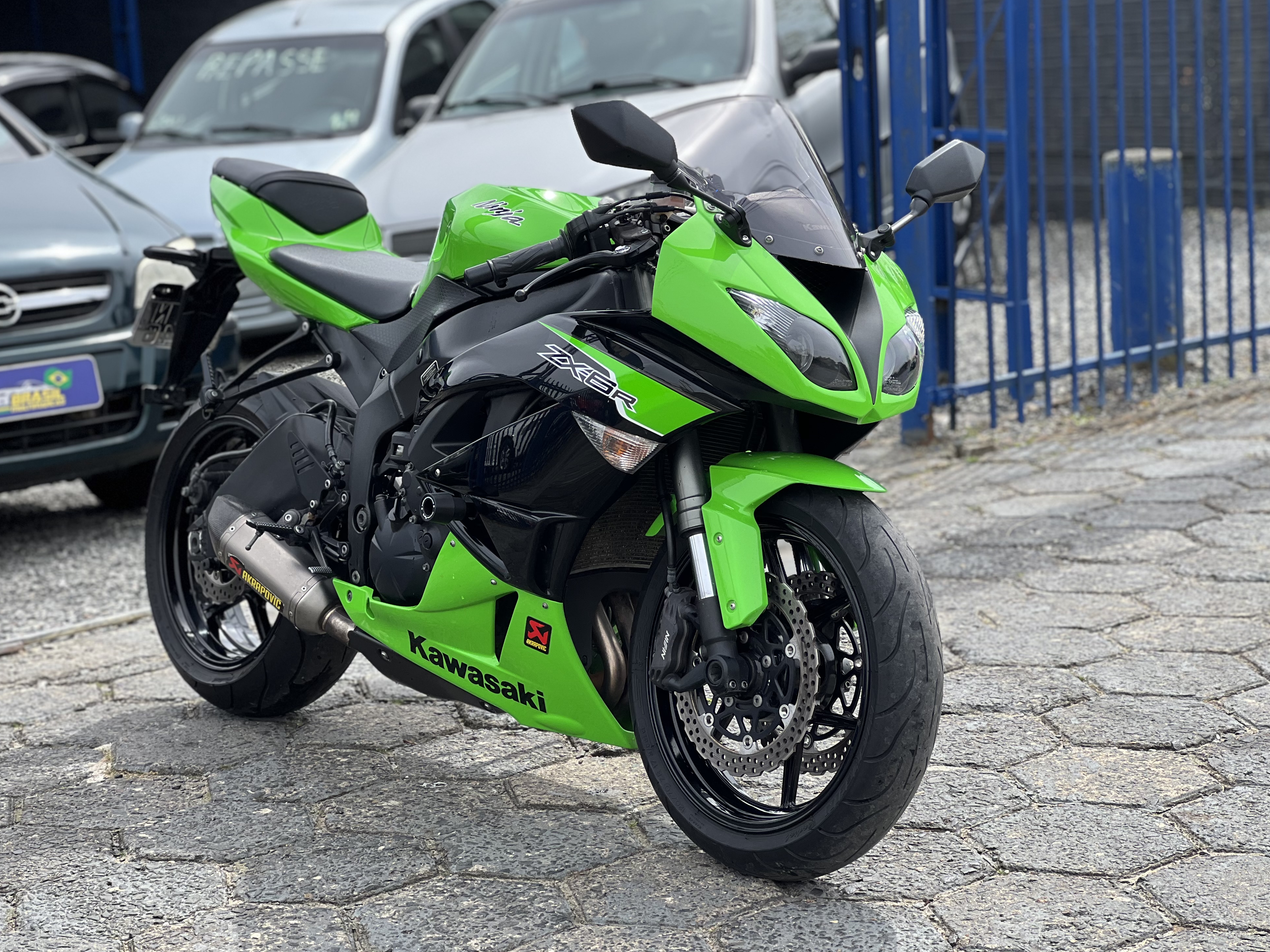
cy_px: 467
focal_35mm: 80
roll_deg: +5.0
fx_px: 2935
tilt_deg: -8.4
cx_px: 621
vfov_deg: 18.4
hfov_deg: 24.4
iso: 32
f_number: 2.8
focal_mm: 9
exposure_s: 1/314
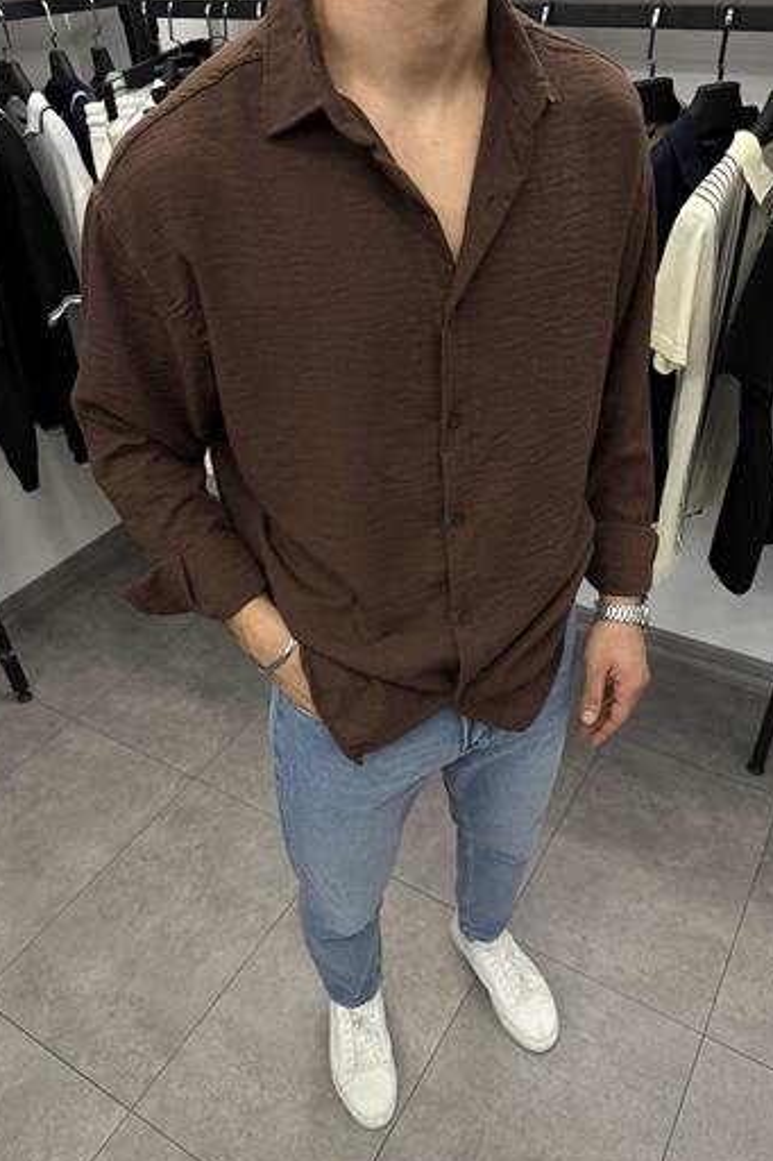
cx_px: 422
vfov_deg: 69.4
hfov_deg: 49.5
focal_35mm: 26
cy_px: 598
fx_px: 838
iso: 200
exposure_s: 1/100
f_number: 1.78
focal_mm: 6.76
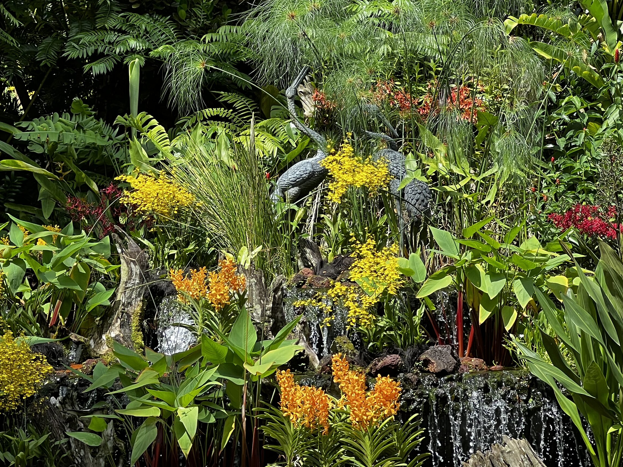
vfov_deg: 11.1
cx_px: 254
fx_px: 2412
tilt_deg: +1.8
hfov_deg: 14.7
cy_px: 258
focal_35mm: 134
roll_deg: +1.3
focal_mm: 9
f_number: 2.8
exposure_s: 1/245
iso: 32
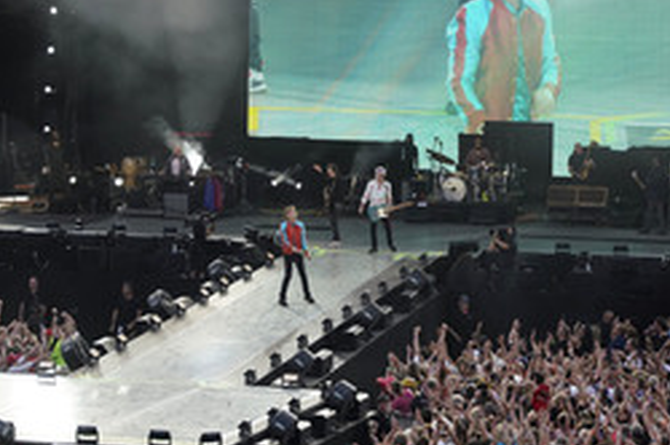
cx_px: 403
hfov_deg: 14.8
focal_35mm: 139
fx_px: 2584
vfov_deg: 9.8
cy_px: 137
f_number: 5.6
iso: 1250
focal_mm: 77
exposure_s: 1/640
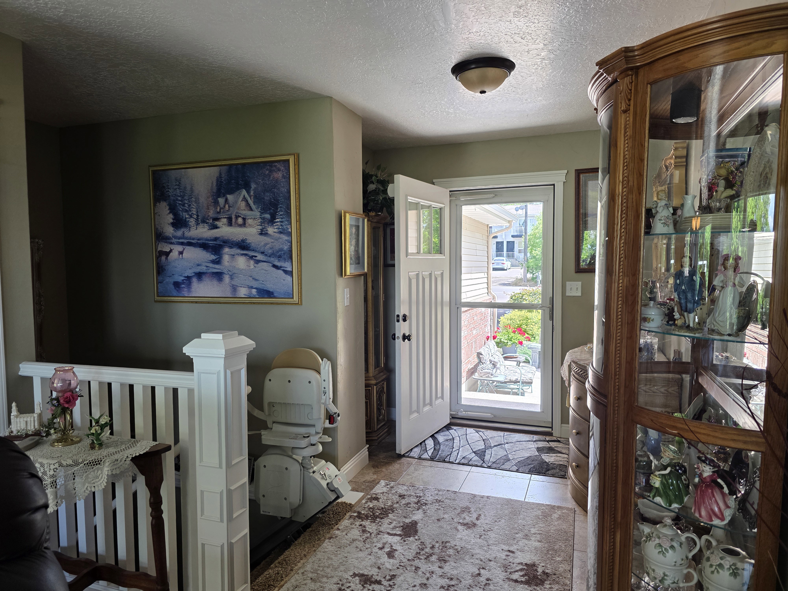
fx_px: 524
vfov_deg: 58.9
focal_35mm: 23
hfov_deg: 73.9
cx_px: 394
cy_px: 296
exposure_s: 1/180
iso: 125
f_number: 1.7
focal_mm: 6.3
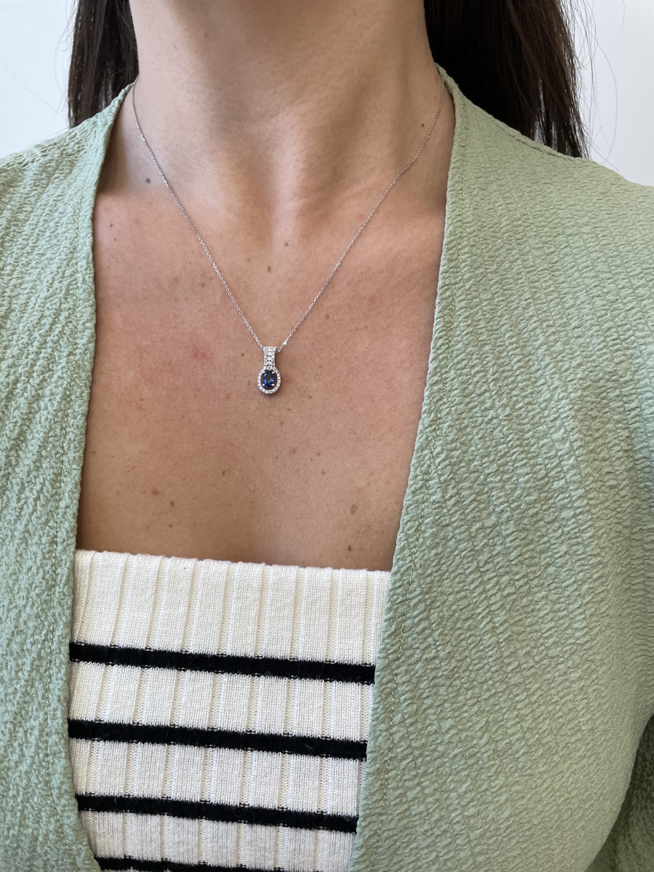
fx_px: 655
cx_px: 327
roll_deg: -0.9
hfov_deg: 53.1
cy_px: 436
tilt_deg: -25.6
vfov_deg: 67.3
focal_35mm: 26
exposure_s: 1/120
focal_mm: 4.2
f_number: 1.6
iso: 50
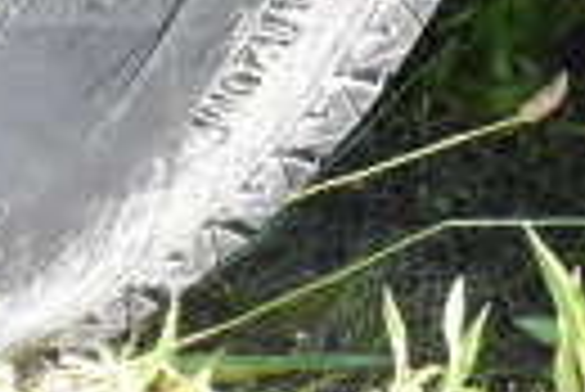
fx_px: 3308
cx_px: -346
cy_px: -331
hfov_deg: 9.7
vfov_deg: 6.6
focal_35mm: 203
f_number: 11
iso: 6400
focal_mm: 29
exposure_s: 1/500
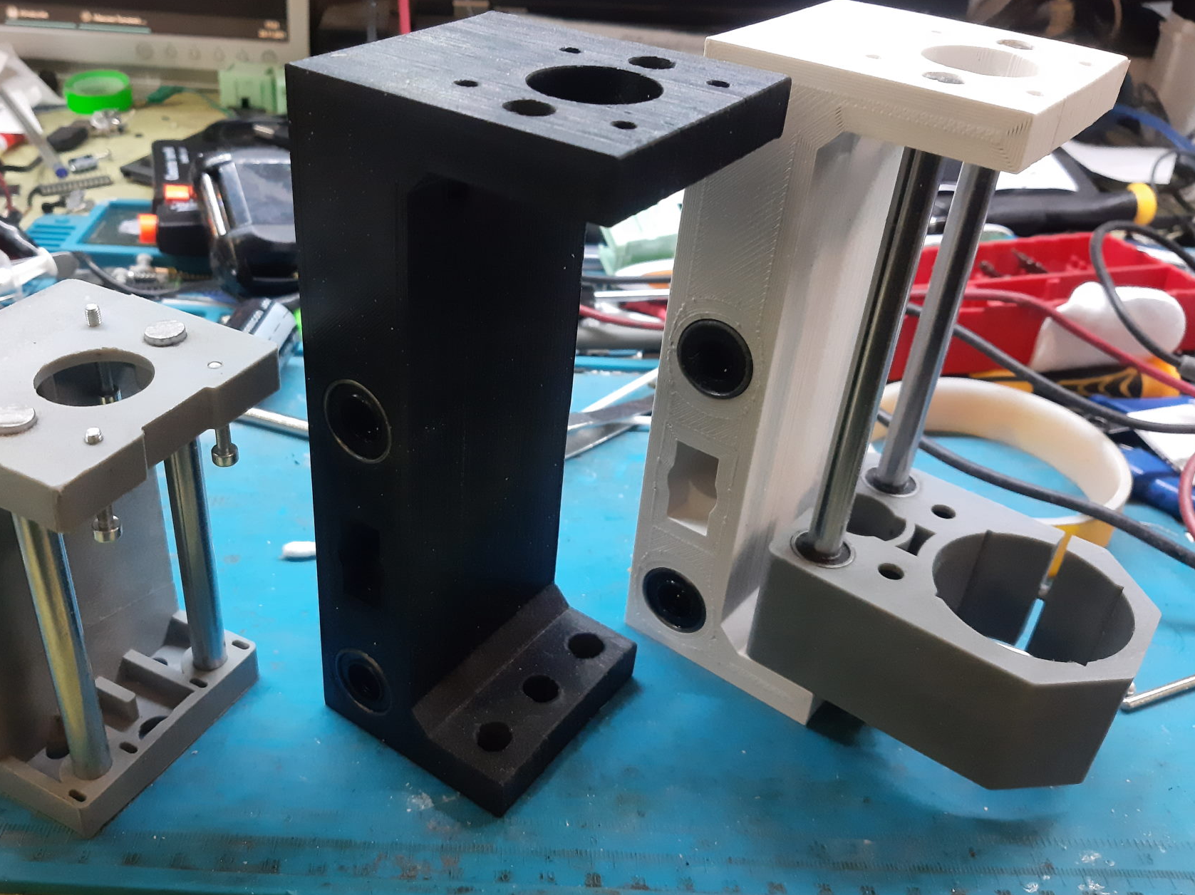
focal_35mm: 31
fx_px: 1070
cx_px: 504
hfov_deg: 58.1
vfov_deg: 45.4
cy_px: 427
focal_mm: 3.93
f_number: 1.7
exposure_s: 1/25
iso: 320
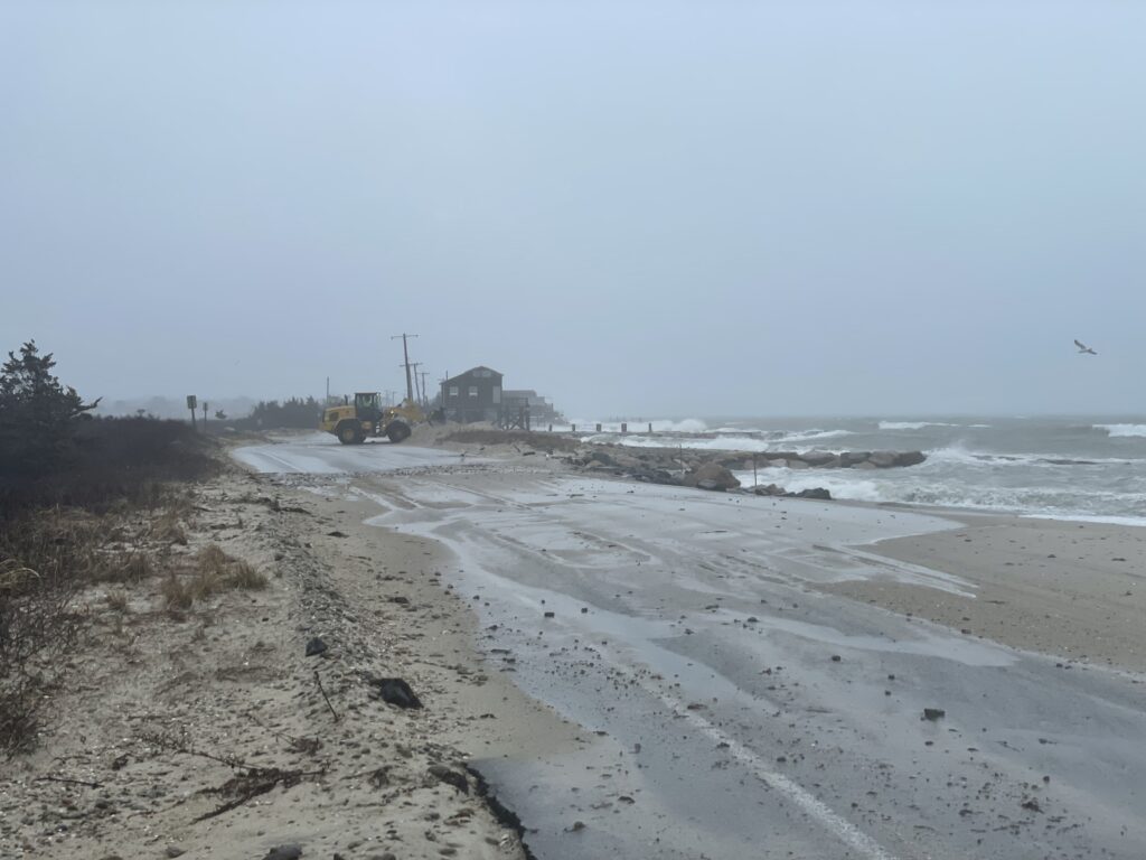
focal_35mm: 52
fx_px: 1722
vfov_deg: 28.0
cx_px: 573
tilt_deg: -0.7
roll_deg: +0.5
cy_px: 430
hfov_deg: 36.8
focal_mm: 6
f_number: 2
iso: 25
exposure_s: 1/393
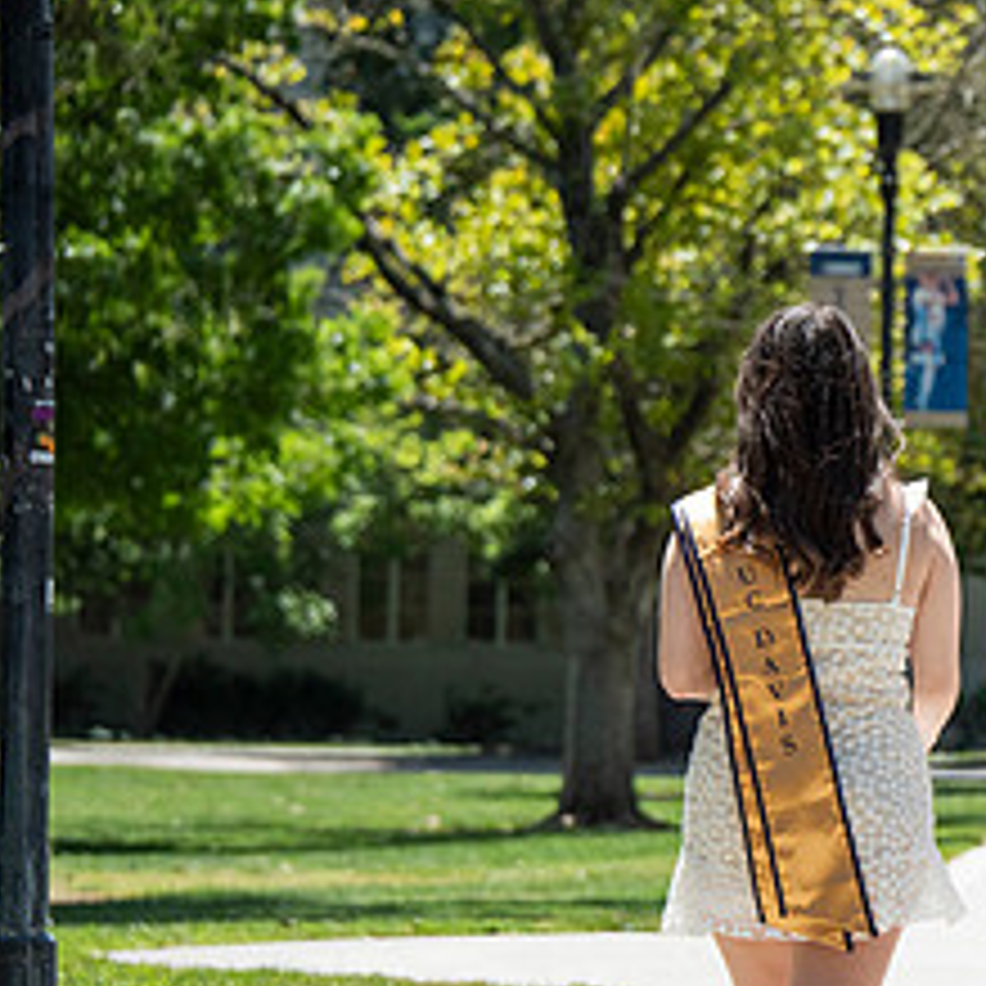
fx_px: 7605
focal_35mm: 236
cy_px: 624
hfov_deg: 7.3
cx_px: 1288
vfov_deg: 7.4
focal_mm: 105
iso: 500
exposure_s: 1/2500
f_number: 5.6
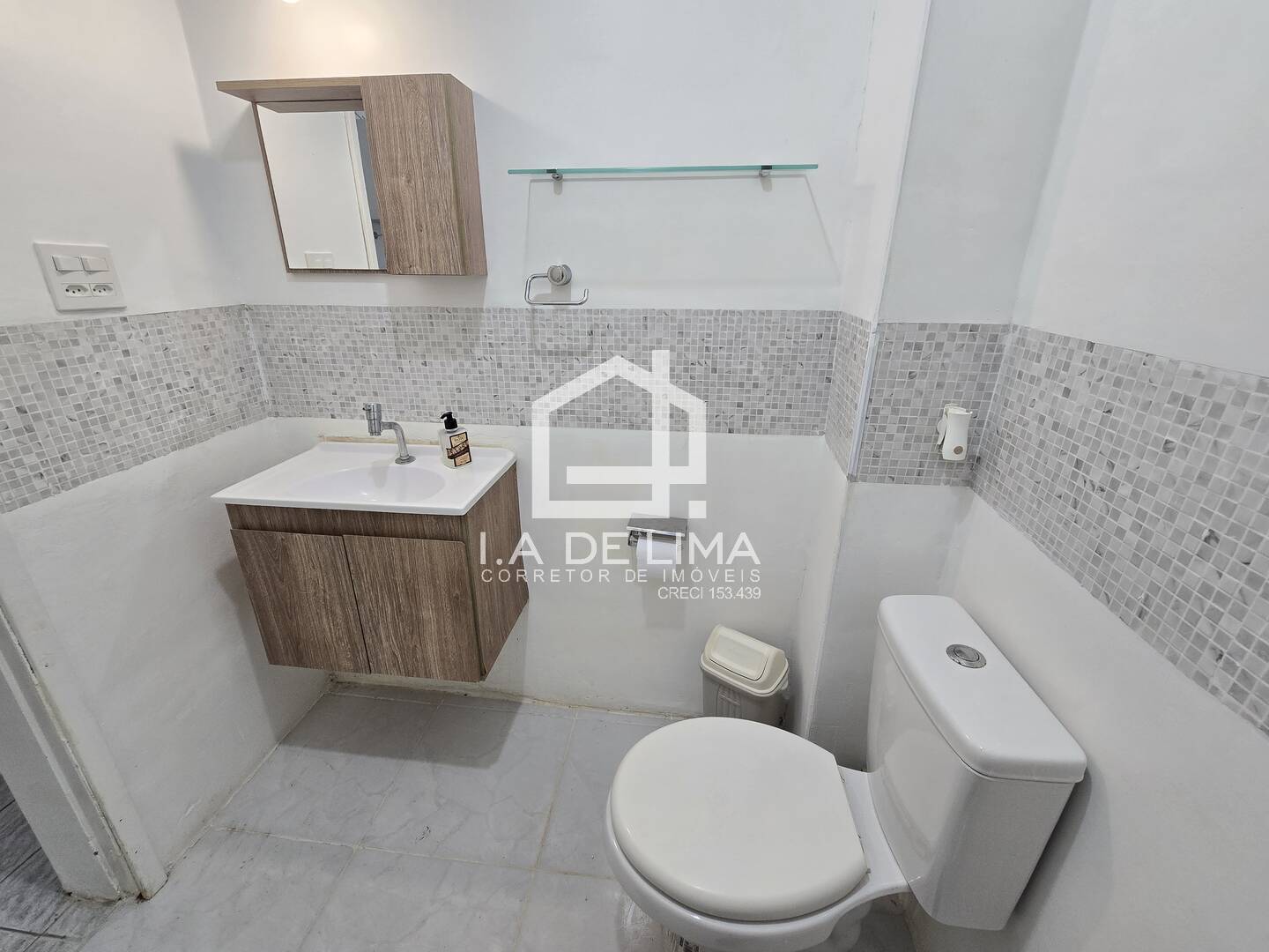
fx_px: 477
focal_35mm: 13
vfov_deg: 89.9
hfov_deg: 106.2
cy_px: 476
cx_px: 634
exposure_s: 1/60
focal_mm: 2.2
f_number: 2.2
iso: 100
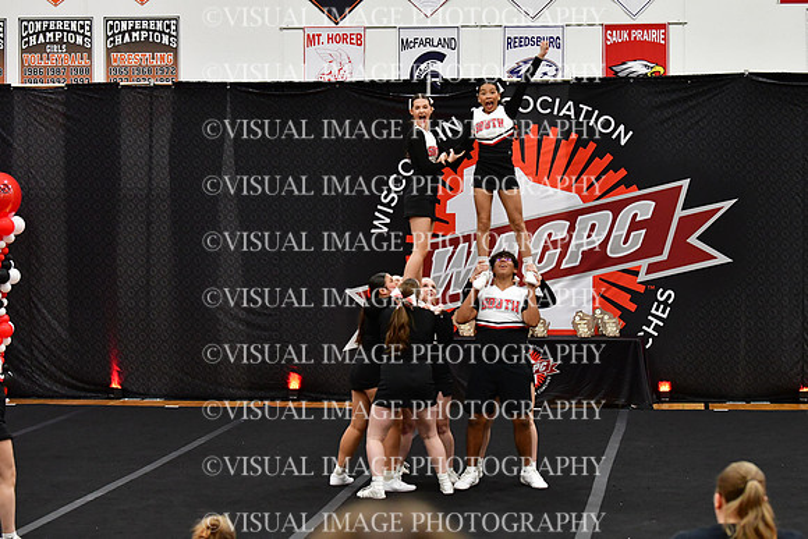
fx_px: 2357
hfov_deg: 19.5
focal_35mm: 105
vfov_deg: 13.0
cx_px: 404
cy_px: 270
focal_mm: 70
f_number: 3.5
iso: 4000
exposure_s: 1/500
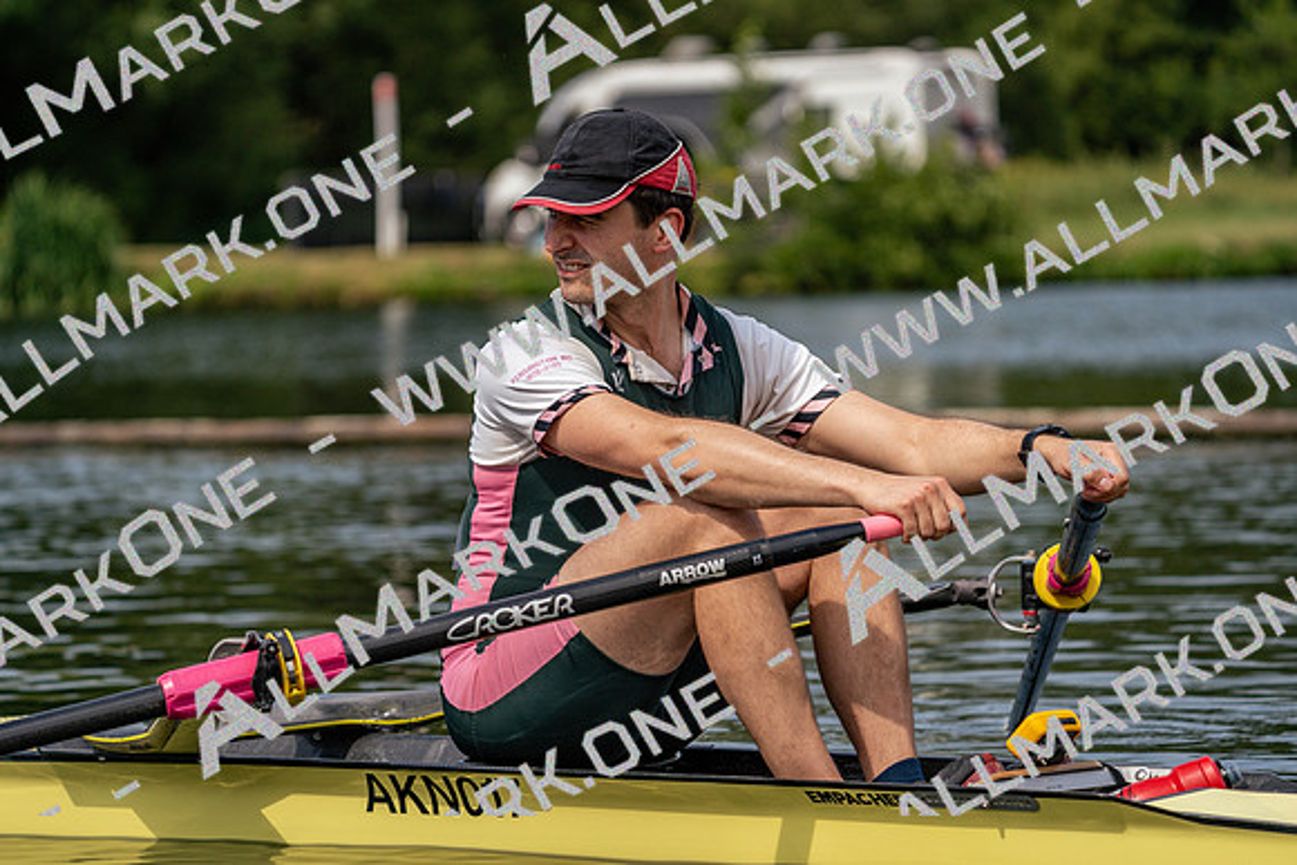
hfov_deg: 10.3
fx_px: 7207
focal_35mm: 200
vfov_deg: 6.9
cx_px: 648
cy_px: 432
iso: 250
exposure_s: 1/1600
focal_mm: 200
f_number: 5.6
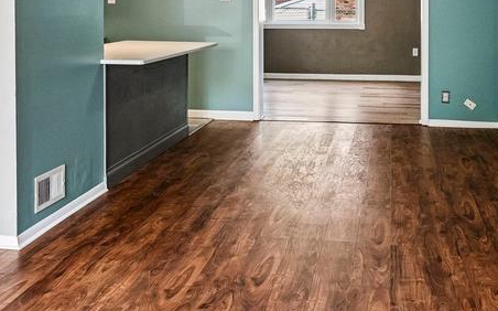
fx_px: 705
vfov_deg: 23.9
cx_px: 255
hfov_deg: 38.9
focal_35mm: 52
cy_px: 7
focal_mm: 16
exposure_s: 1/80
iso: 800
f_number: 8
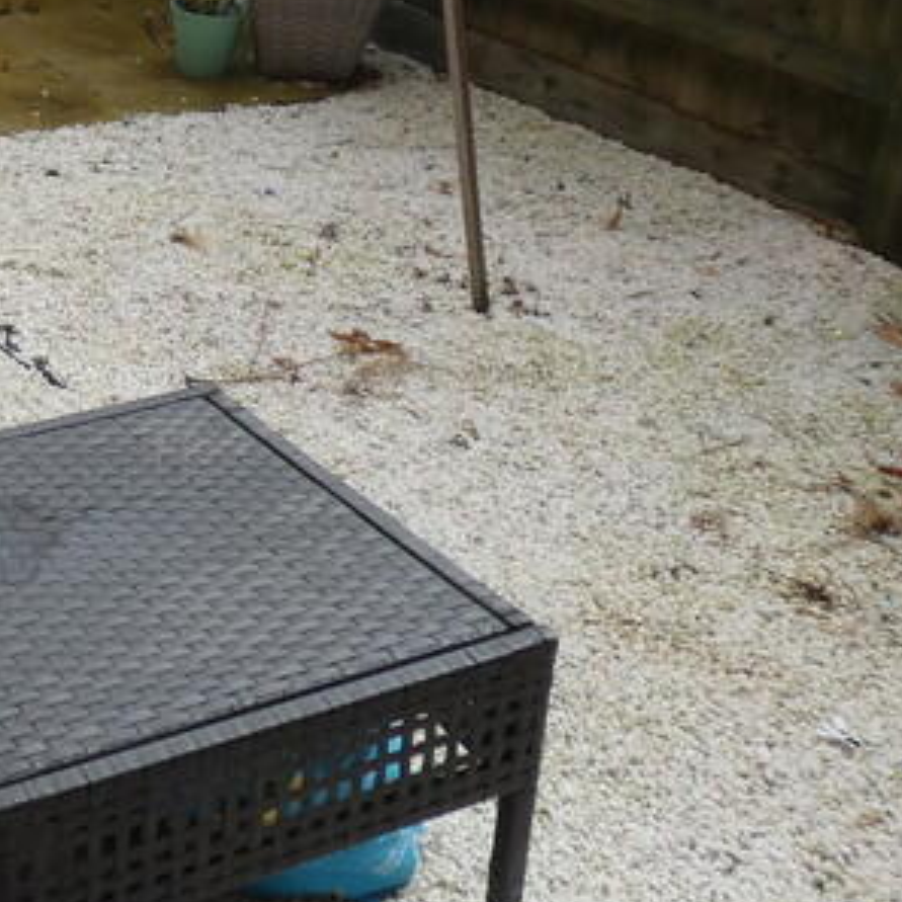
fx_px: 1798
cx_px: -9
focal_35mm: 61
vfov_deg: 27.8
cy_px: 243
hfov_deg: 26.6
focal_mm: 3.6
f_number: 2.8
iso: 80
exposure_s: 1/800
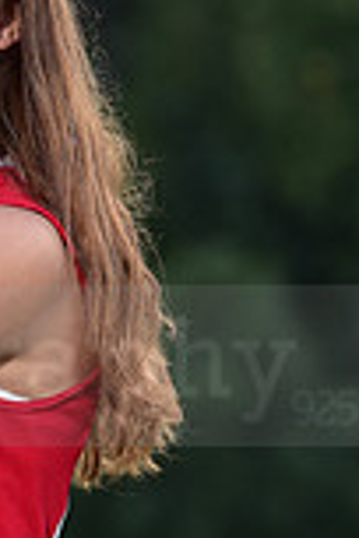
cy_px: 334
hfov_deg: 2.5
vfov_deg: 3.8
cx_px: -167
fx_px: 8211
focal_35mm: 549
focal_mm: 145
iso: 400
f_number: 4.5
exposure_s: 1/250
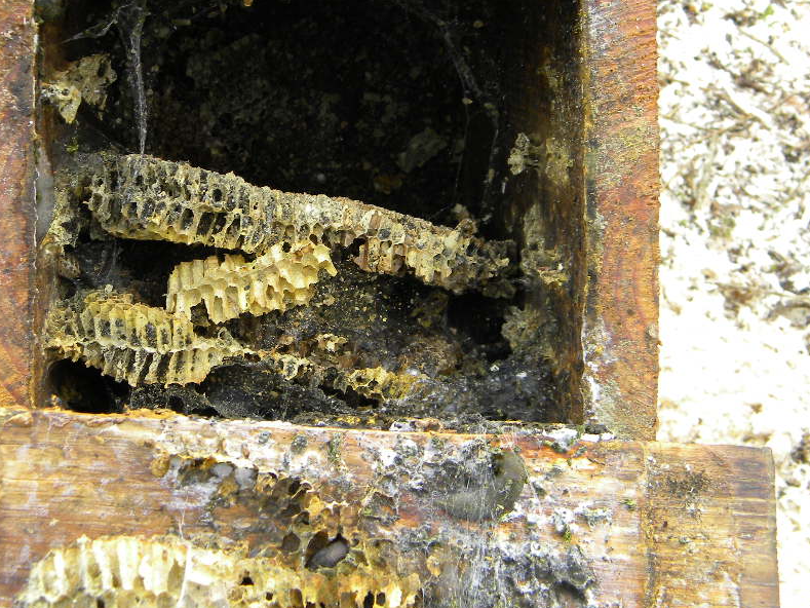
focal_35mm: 61
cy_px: 244
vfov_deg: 24.0
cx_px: 308
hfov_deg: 31.5
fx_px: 1428
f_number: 3.9
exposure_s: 1/73.1
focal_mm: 8.6
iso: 80
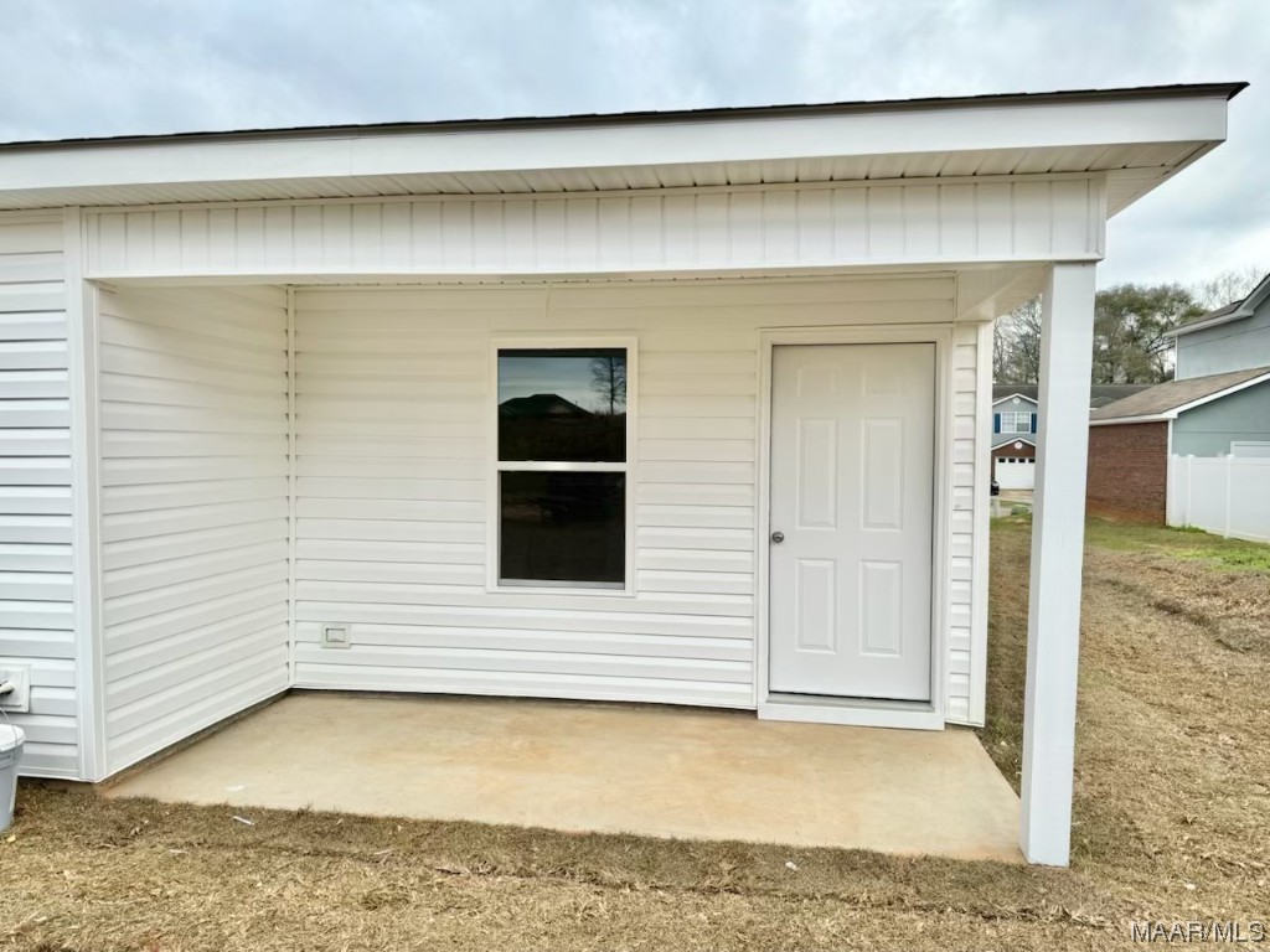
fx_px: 881
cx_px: 635
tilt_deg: -1.6
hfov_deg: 71.6
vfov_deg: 56.8
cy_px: 476
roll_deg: -0.4
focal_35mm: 24
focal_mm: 6.86
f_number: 1.78
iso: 80
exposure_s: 1/1425
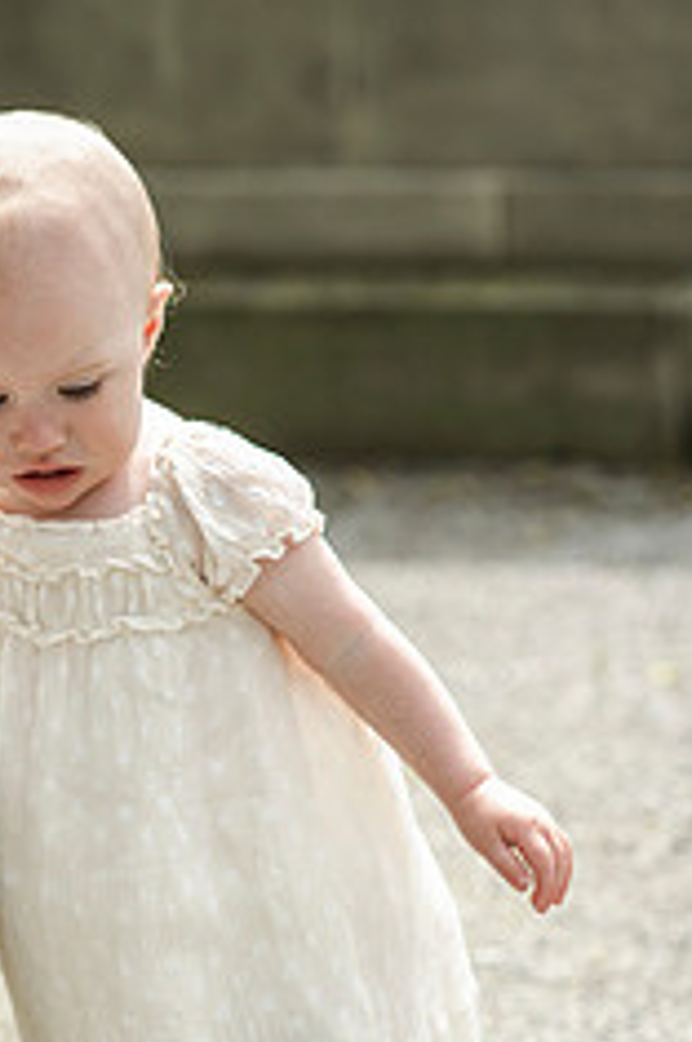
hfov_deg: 8.4
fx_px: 4713
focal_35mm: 163
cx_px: 102
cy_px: 732
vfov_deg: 12.6
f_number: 3.5
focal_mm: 85
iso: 800
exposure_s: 1/4000
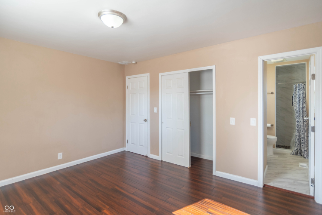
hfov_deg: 90.0
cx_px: 161
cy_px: 108
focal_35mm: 18
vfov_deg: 67.4
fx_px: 161
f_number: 3.5
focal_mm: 18
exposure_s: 1/50
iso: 250
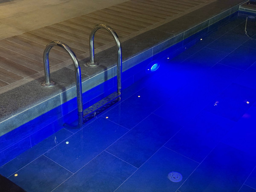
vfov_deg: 30.3
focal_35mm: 48
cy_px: 96
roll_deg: -0.8
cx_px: 128
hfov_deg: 39.7
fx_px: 355
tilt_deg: -28.2
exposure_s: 1/100
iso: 320
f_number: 1.78
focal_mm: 6.76
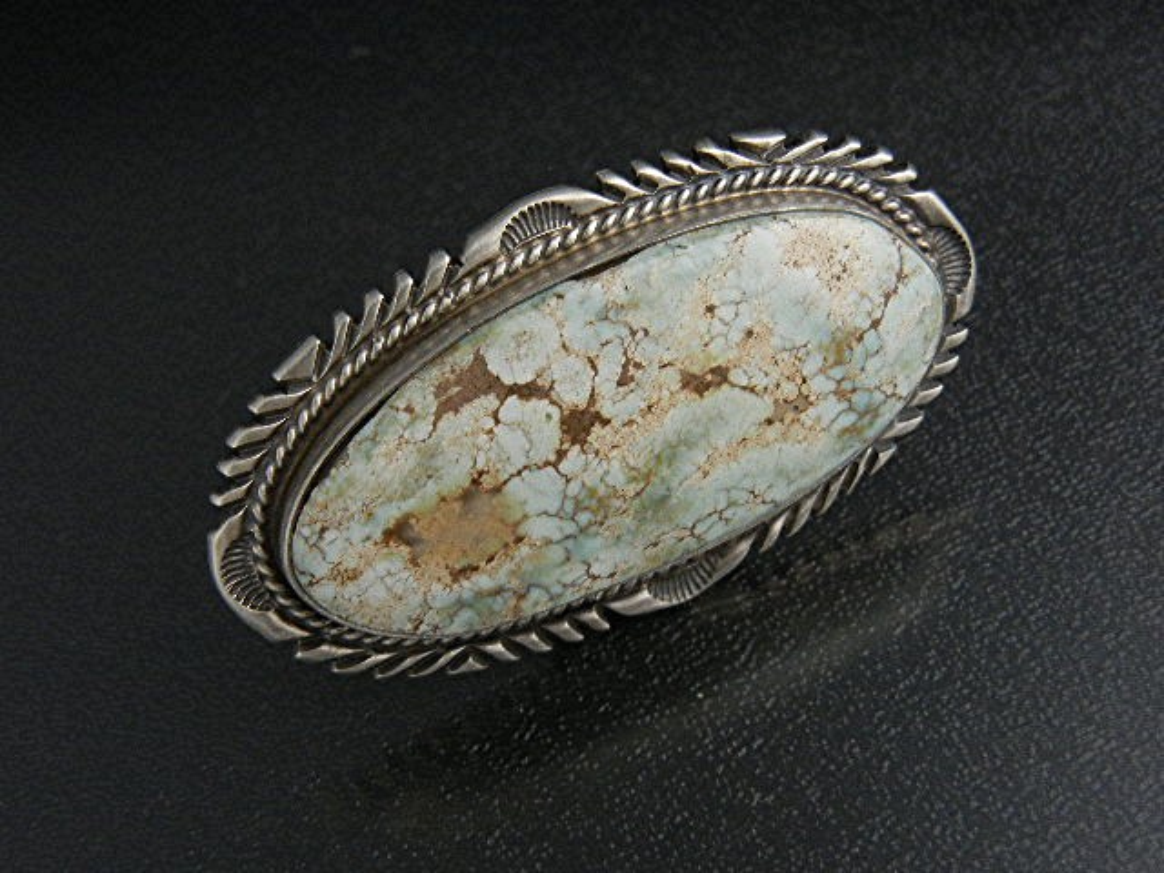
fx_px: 1984
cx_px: 582
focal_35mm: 59
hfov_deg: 32.7
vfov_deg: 24.8
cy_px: 436
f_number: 4
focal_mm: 10.6
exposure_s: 1/30
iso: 295
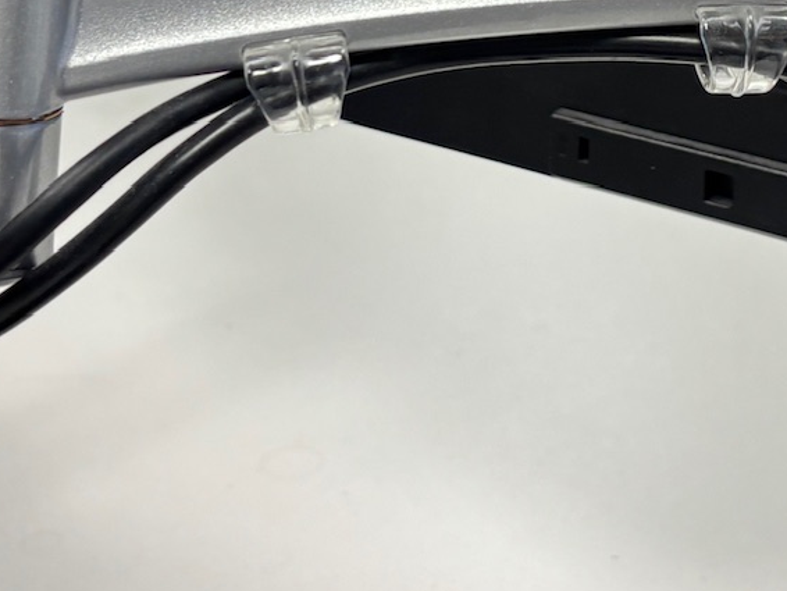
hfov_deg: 20.7
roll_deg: -1.6
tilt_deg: -16.0
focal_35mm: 94
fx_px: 2138
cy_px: -81
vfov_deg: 15.3
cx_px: 583
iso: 100
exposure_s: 1/100
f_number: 1.6
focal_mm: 5.96
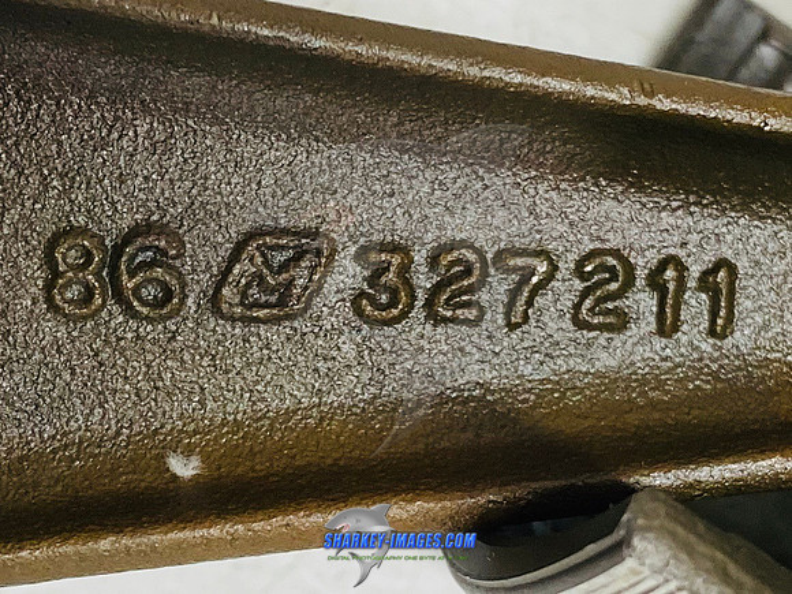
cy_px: 297
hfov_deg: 67.3
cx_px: 396
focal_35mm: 26
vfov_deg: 53.1
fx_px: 595
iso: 80
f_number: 1.8
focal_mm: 4.25
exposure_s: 1/60
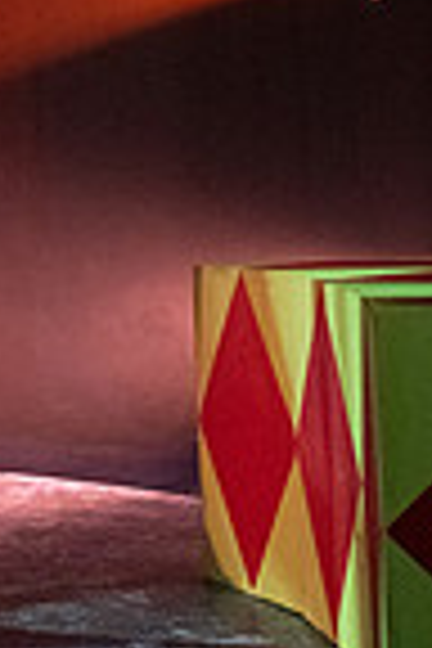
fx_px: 2988
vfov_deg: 11.9
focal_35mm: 166
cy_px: -266
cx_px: -81
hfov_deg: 8.2
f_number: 2.8
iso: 4000
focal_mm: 35
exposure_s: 1/250
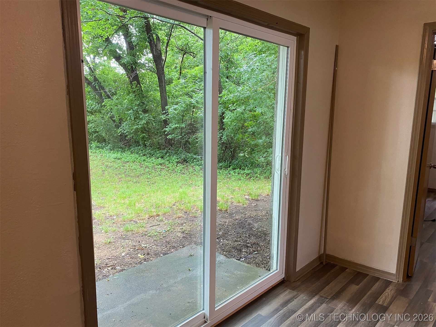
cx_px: 218
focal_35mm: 26
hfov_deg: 67.3
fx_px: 327
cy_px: 164
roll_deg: -2.2
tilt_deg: -9.7
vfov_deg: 53.1
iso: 125
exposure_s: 1/60
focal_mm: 4.25
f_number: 1.8
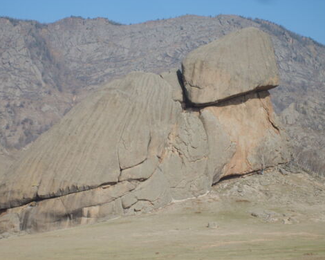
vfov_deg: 15.9
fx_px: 933
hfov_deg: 19.8
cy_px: 129
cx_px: 151
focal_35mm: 97
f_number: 4.6
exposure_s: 1/750
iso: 50
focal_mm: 15.5
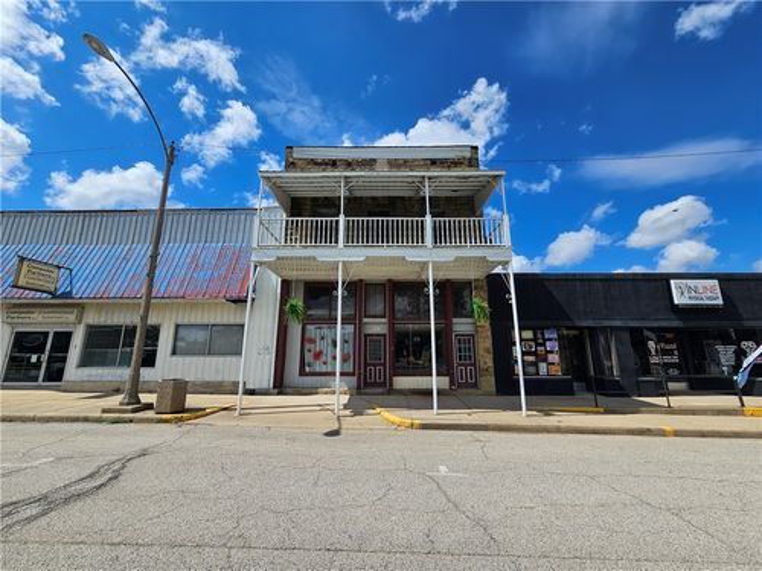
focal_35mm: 13
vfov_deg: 89.9
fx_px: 286
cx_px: 381
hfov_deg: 106.2
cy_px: 286
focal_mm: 2.2
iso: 50
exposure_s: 1/4076
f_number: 2.2
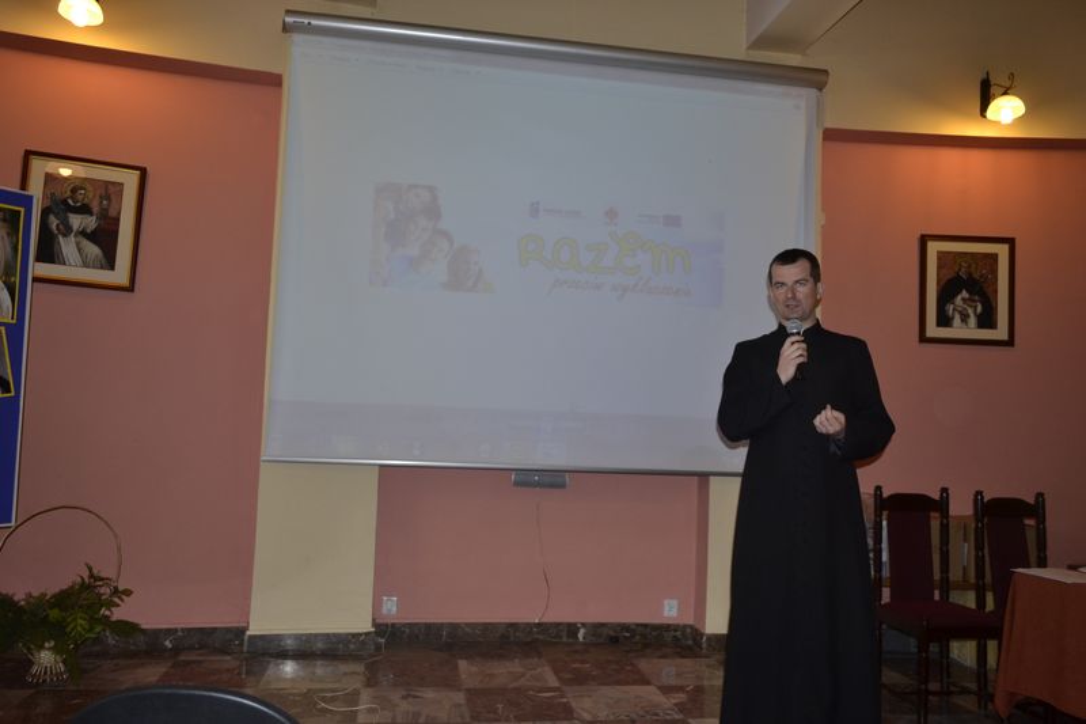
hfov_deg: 67.4
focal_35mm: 27
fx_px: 814
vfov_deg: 47.9
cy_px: 362
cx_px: 543
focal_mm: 18
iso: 400
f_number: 3.5
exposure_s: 1/60
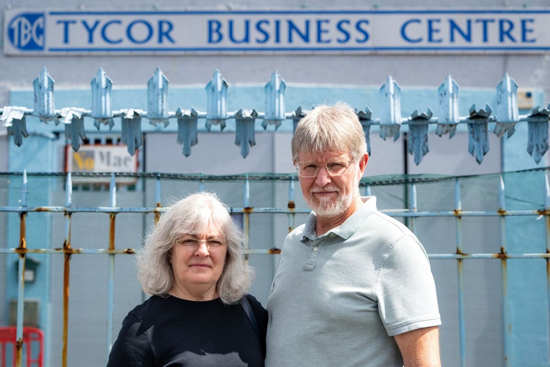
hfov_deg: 28.8
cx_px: 275
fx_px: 1069
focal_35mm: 70
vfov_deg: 19.5
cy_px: 184
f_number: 5
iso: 200
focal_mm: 70
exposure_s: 1/1000
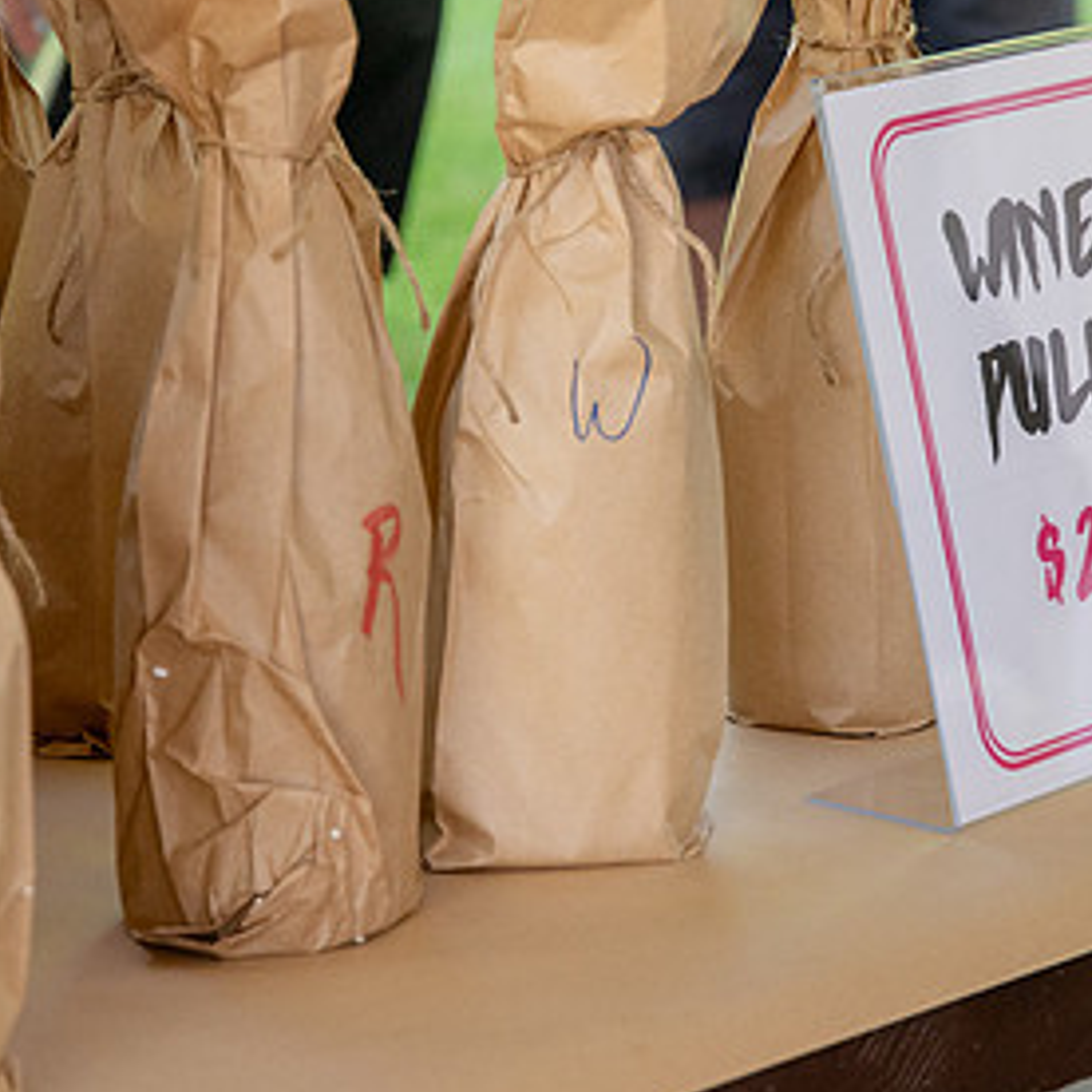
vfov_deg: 10.5
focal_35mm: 166
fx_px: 5925
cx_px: 724
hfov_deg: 10.5
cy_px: 510
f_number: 4
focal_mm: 62
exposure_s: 1/400
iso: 800
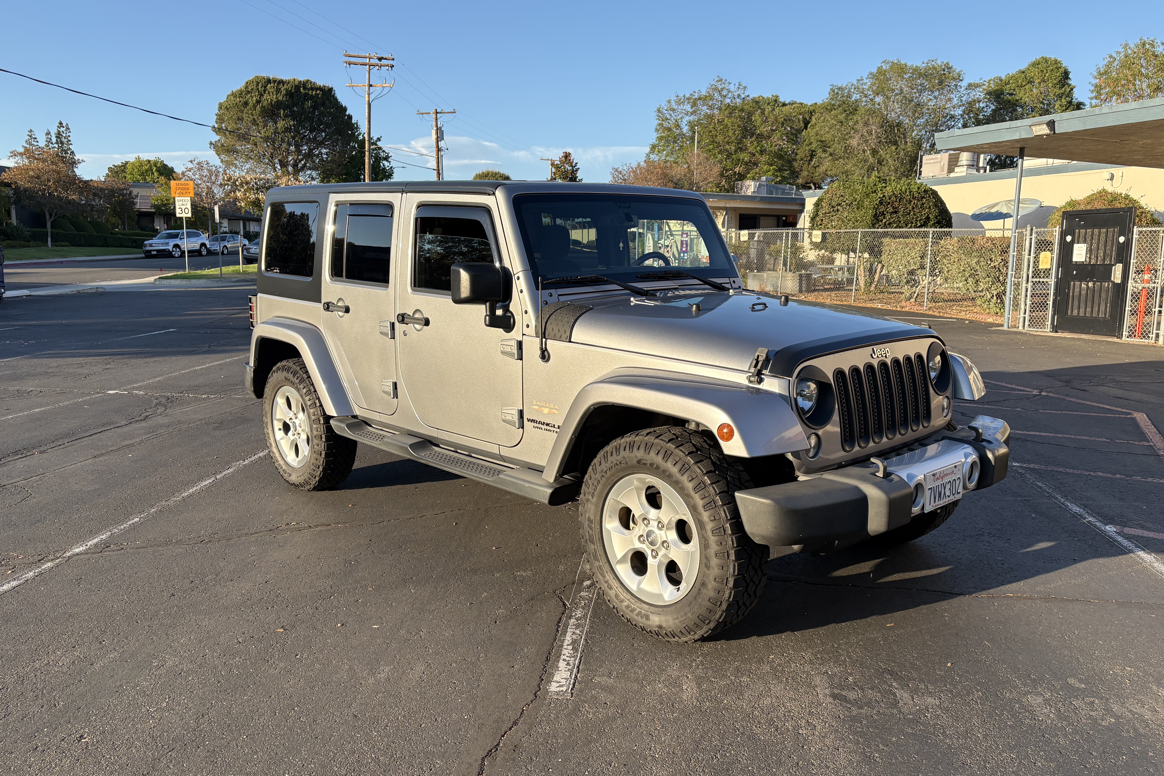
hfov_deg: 65.5
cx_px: 601
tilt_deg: -7.7
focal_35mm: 28
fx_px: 905
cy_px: 396
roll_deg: -0.6
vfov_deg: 46.4
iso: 50
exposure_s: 1/1263
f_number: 1.6
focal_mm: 5.96
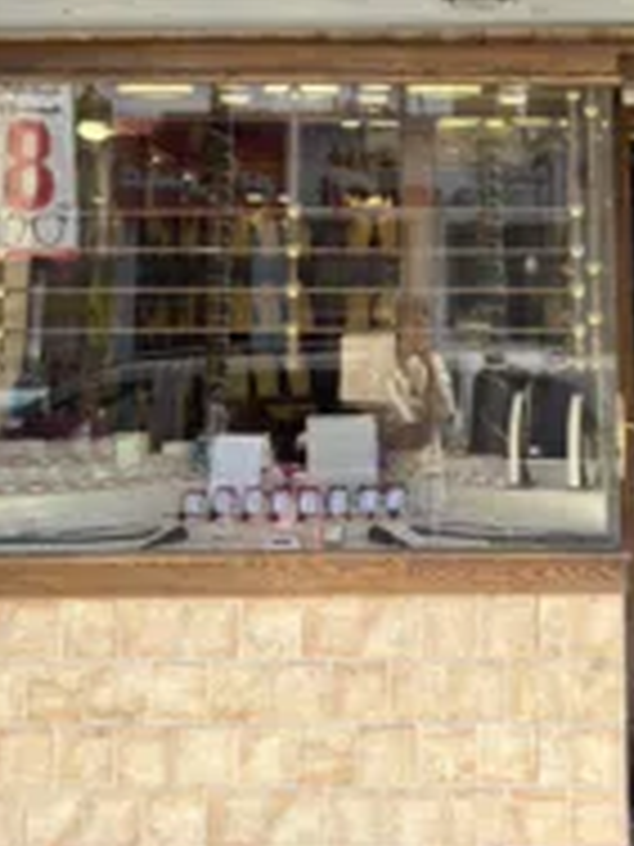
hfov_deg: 22.1
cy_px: -9
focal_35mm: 66
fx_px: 1612
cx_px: 468
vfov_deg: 27.6
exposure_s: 1/1086
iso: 100
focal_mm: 6.76
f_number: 1.78
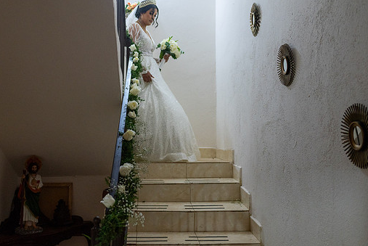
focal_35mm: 40
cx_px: 166
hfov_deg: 48.4
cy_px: 116
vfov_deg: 33.5
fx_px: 409
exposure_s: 1/125
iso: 1600
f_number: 3.5
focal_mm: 35
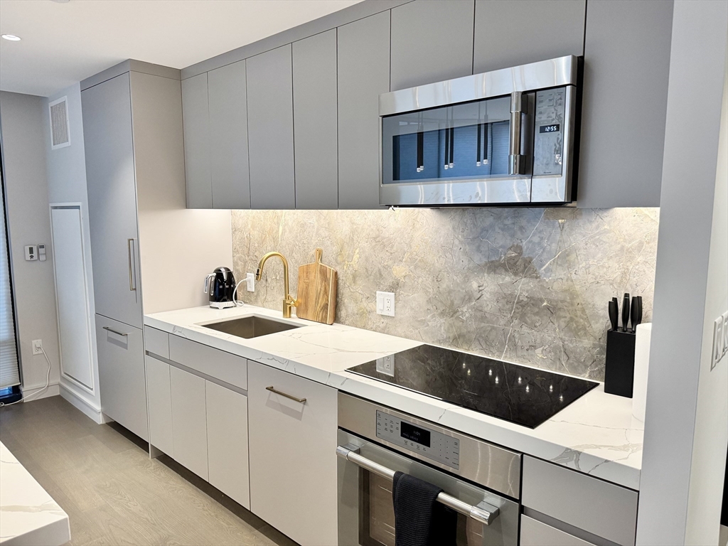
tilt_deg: -7.7
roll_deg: -0.1
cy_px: 273
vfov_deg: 56.8
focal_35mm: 24
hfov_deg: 71.6
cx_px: 364
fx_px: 505
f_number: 1.78
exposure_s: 1/120
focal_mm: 6.76
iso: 200
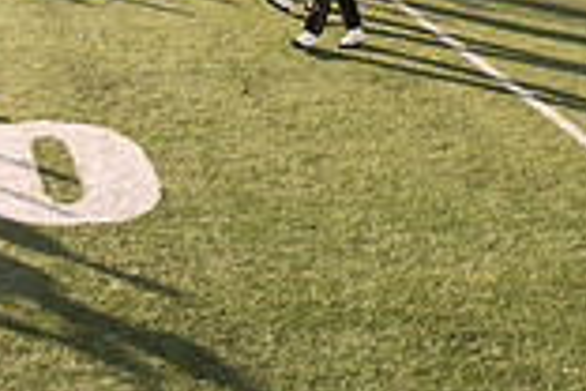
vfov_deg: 14.2
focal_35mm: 89
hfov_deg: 21.8
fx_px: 1449
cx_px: -38
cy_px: -231
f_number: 5
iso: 320
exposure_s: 1/640
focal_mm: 24
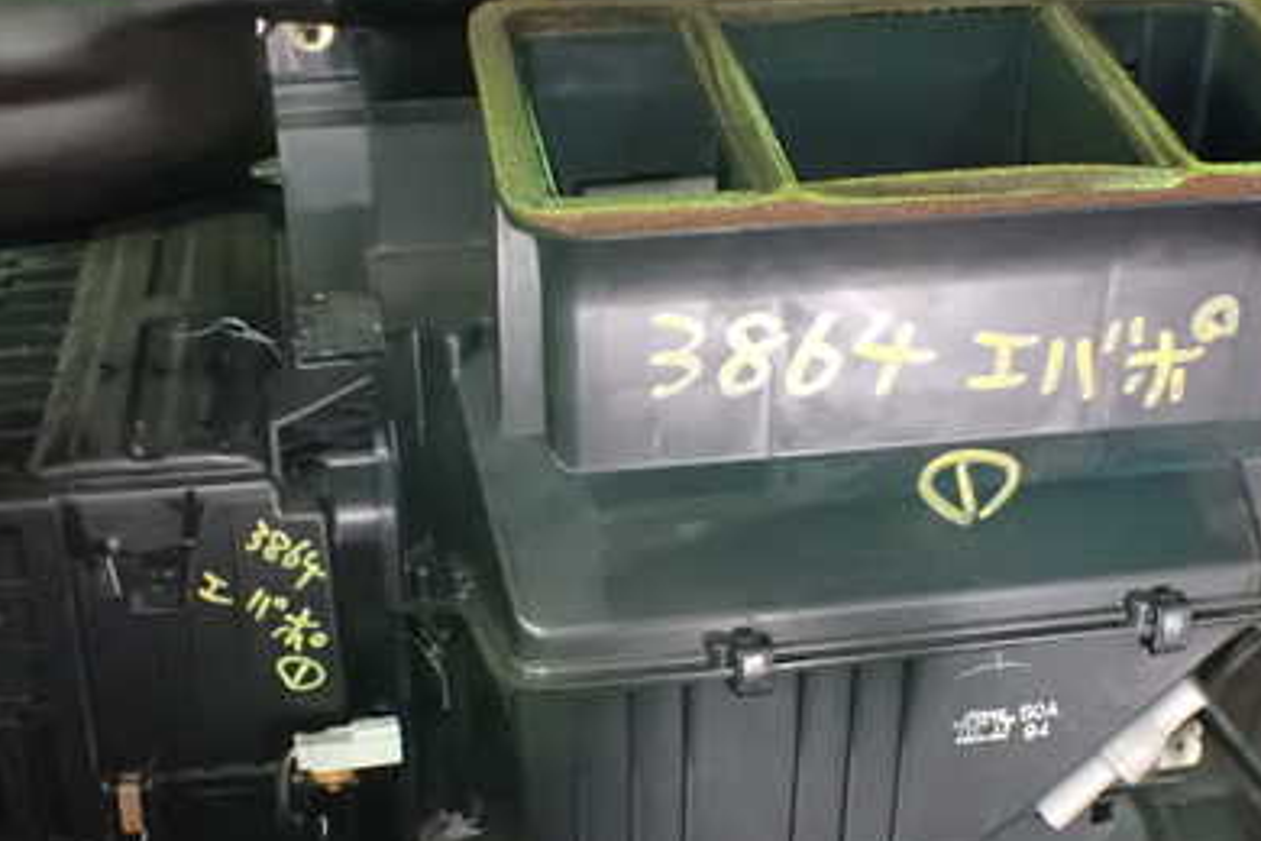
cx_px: 605
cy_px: 527
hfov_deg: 41.1
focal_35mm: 48
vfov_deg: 28.0
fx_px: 1681
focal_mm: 5.4
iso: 1600
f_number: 2.3
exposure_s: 1/30
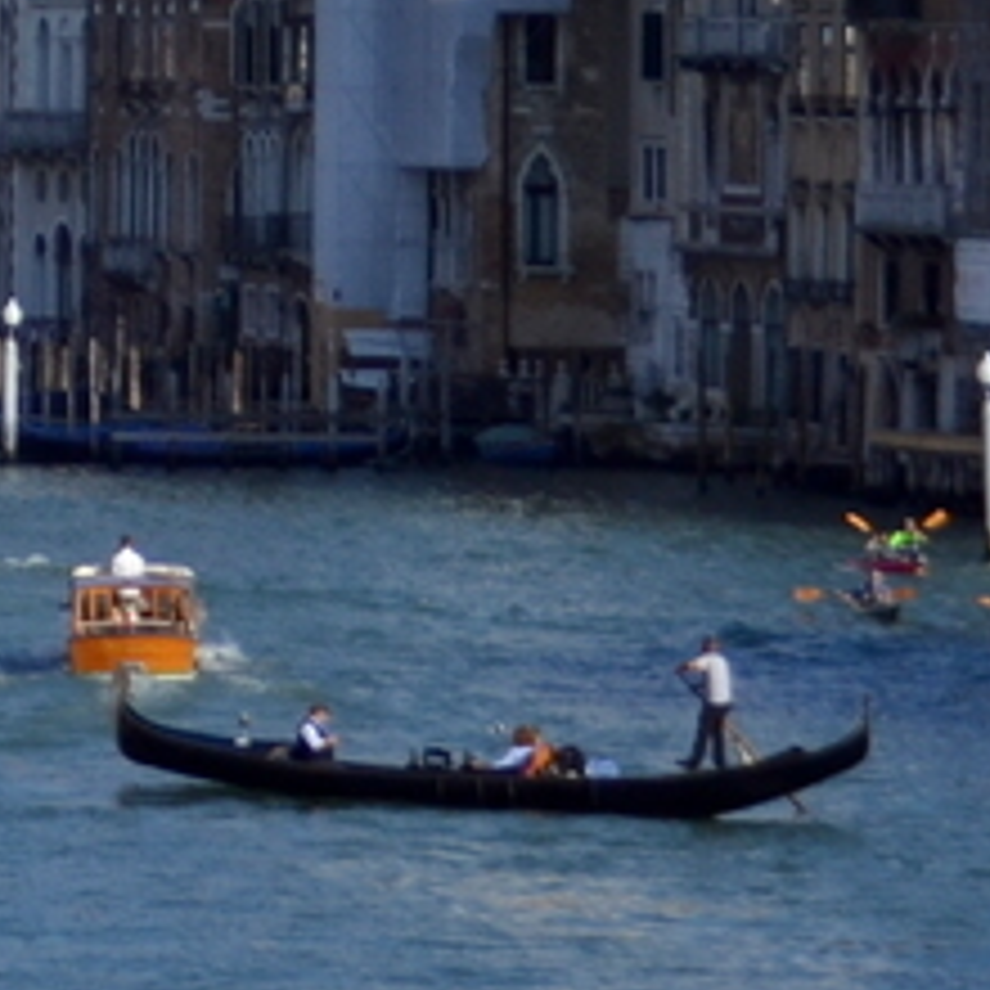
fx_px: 12457
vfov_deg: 4.5
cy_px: -140
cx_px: -1004
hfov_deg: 4.5
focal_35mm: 385
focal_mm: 48
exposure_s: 1/1250
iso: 100
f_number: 4.8
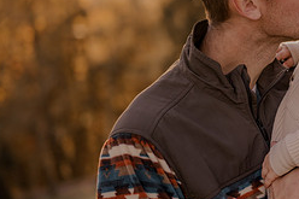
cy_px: 101
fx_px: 971
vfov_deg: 11.7
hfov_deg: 17.2
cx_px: 288
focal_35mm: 117
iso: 250
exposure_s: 1/1250
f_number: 1.8
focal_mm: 50
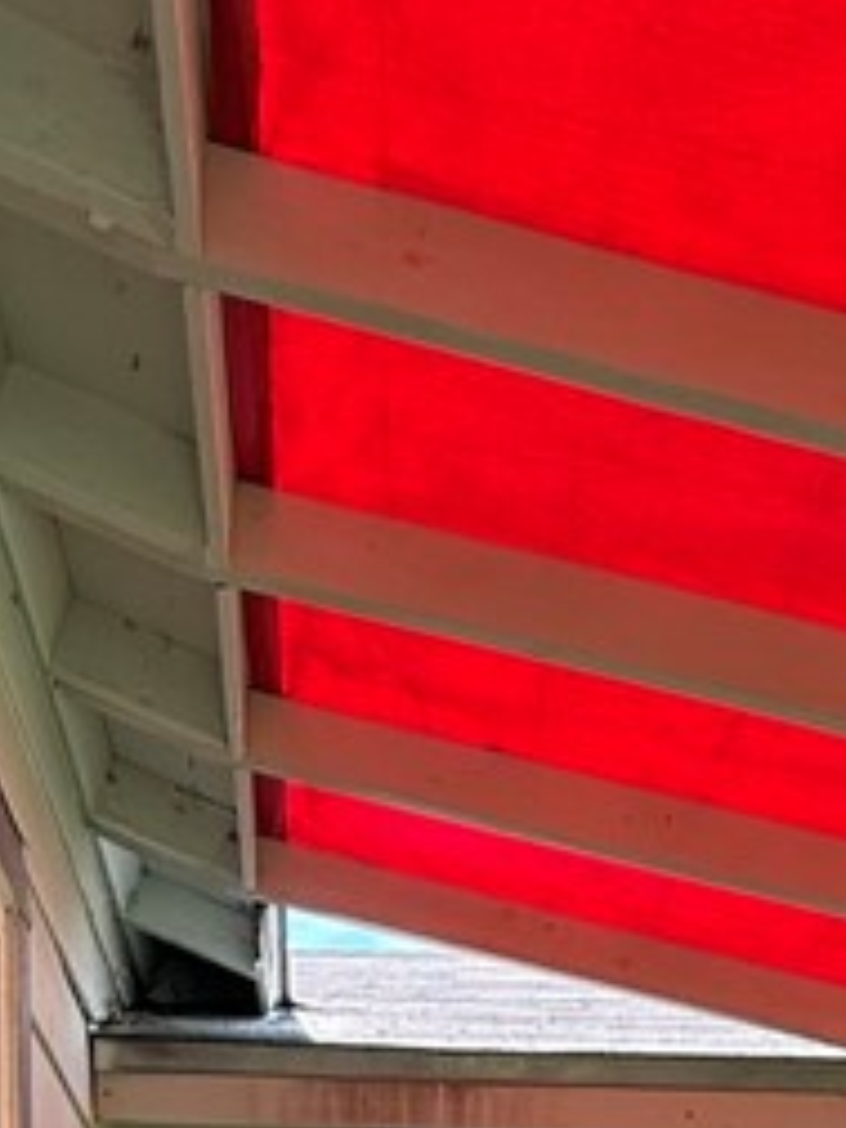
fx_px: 1857
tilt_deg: -11.4
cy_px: 1961
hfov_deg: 25.5
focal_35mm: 57
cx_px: 282
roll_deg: -1.3
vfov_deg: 22.4
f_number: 2.2
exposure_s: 1/102
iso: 64
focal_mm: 2.22
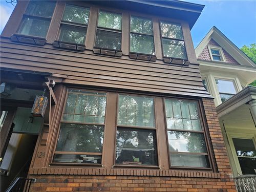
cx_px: 128
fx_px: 170
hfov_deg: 73.9
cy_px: 96
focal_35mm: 23
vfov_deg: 58.9
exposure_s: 1/230
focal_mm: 5.4
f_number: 1.8
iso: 40
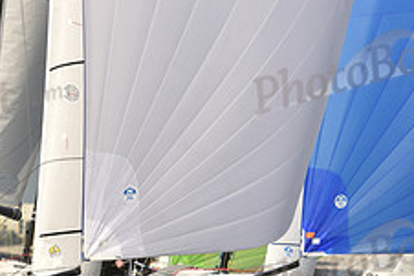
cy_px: 187
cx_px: 159
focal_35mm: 871
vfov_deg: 1.6
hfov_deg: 2.4
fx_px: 10023
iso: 250
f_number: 8
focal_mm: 340
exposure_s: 1/1250
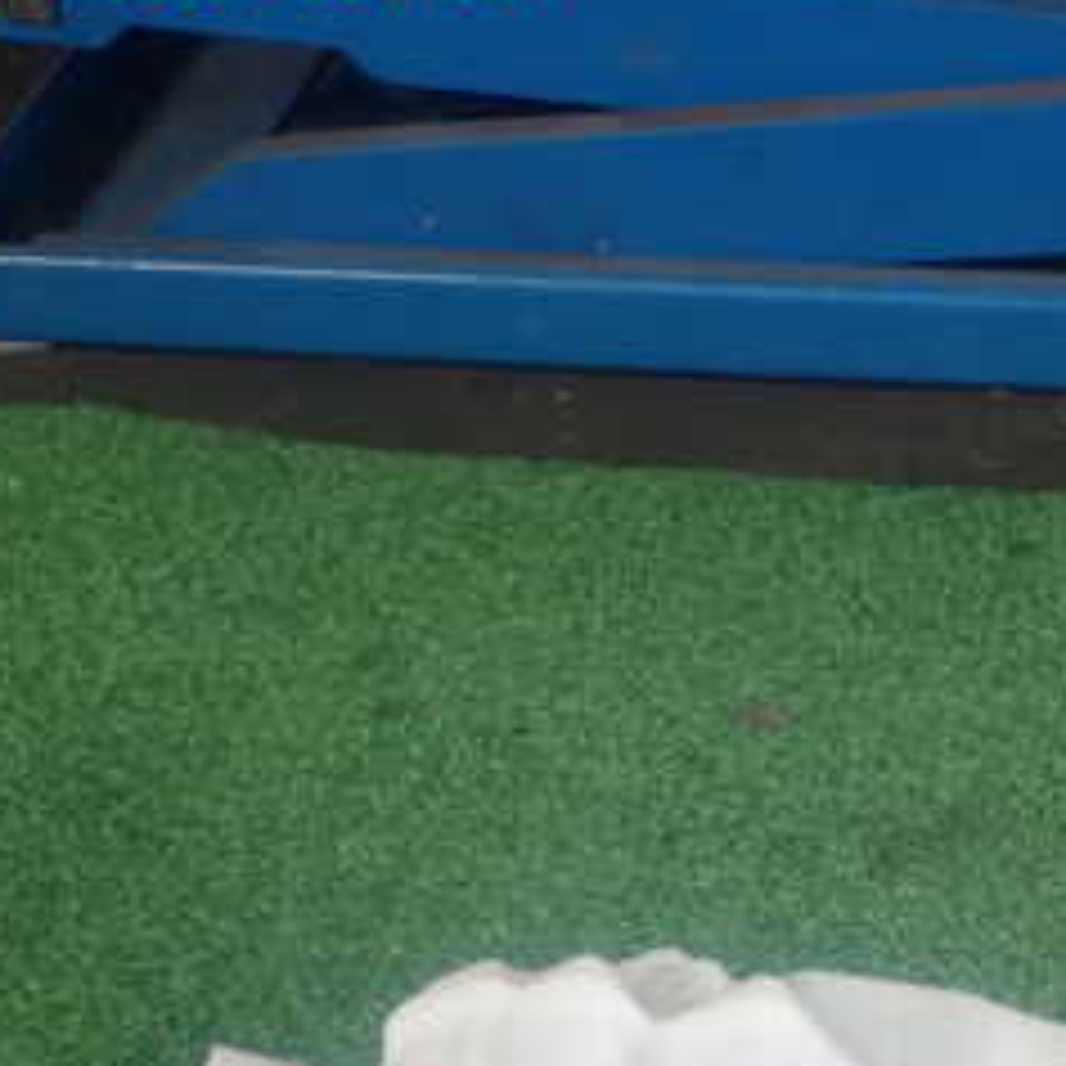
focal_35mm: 85
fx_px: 2961
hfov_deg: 19.8
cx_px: 1070
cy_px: 922
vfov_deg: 20.1
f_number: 2.7
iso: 200
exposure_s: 1/40
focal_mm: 6.83
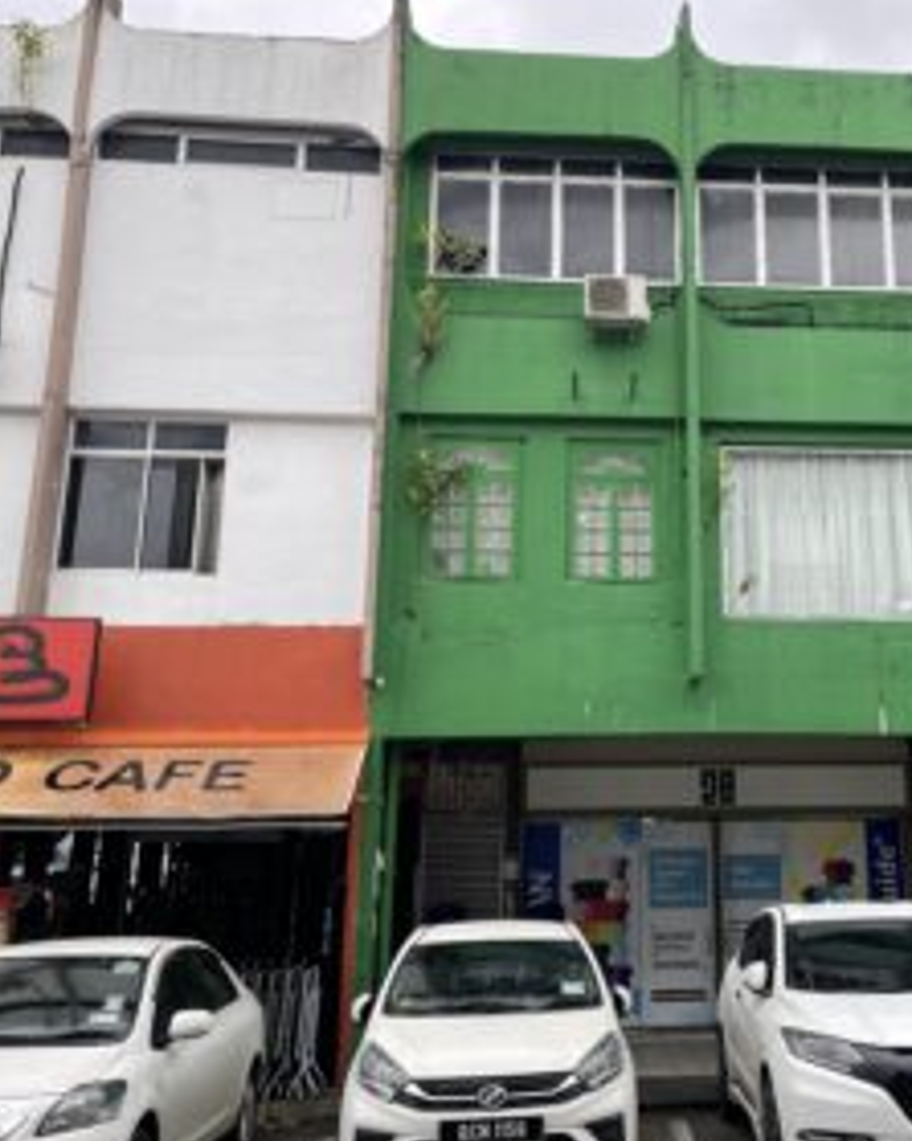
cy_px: 540
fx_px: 1182
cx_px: 683
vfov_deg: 51.5
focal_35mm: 35
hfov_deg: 41.0
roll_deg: -0.2
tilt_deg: +15.8
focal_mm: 5.1
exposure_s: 1/404
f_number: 1.6
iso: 32
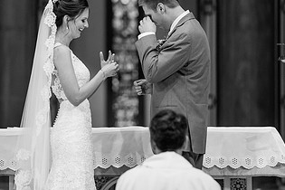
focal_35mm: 376
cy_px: 66
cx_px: 114
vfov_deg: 3.7
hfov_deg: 5.5
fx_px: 2976
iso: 2000
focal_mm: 200
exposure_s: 1/200
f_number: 2.8
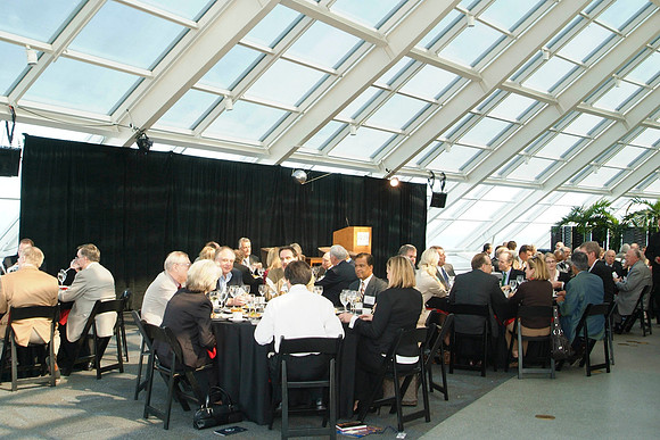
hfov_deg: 53.1
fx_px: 660
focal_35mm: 36
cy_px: 220
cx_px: 330
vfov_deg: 36.9
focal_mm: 24
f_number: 8
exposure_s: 1/45
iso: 800
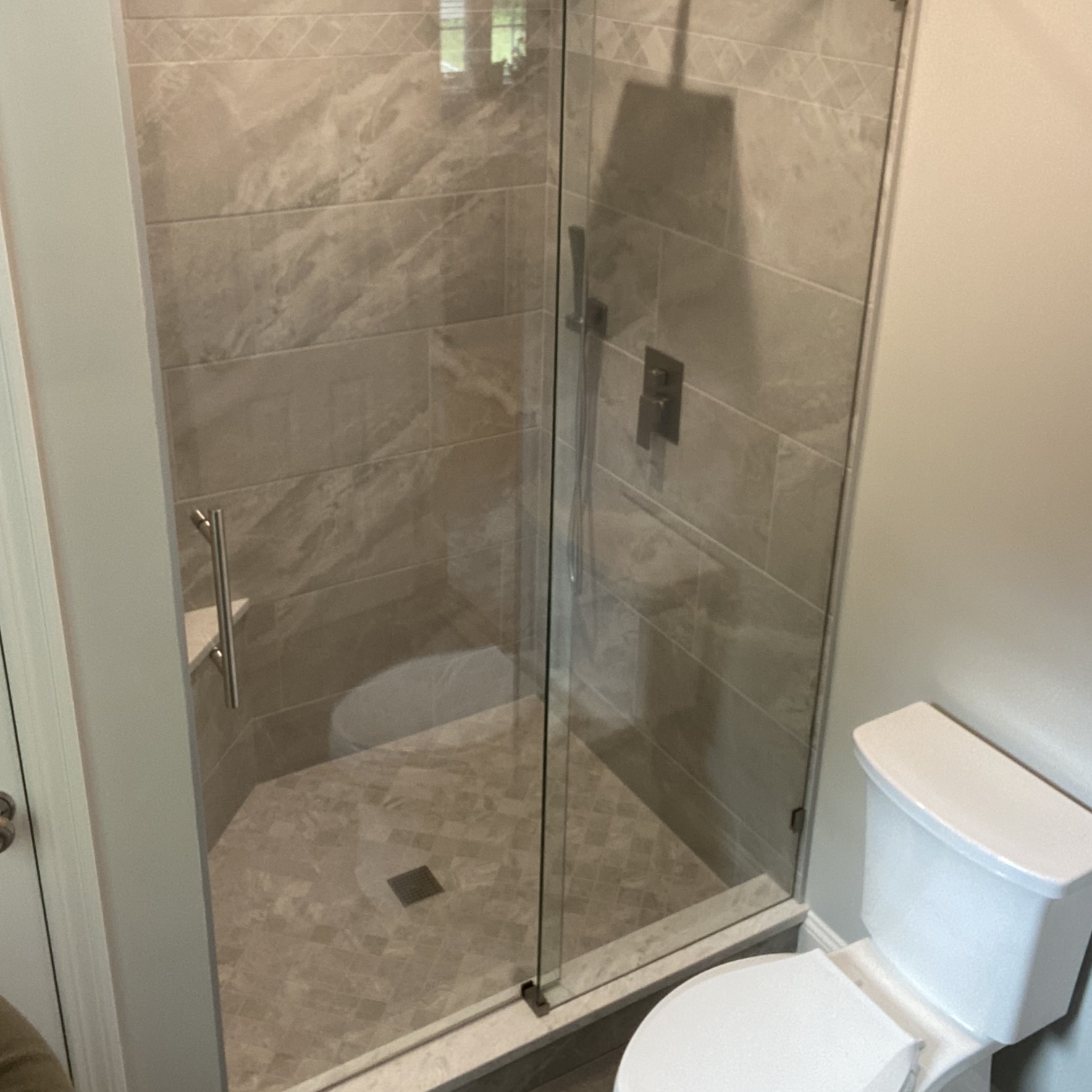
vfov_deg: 45.9
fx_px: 1285
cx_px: 543
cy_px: 456
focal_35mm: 36
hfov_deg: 46.0
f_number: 2.2
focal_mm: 2.71
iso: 200
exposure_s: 1/60
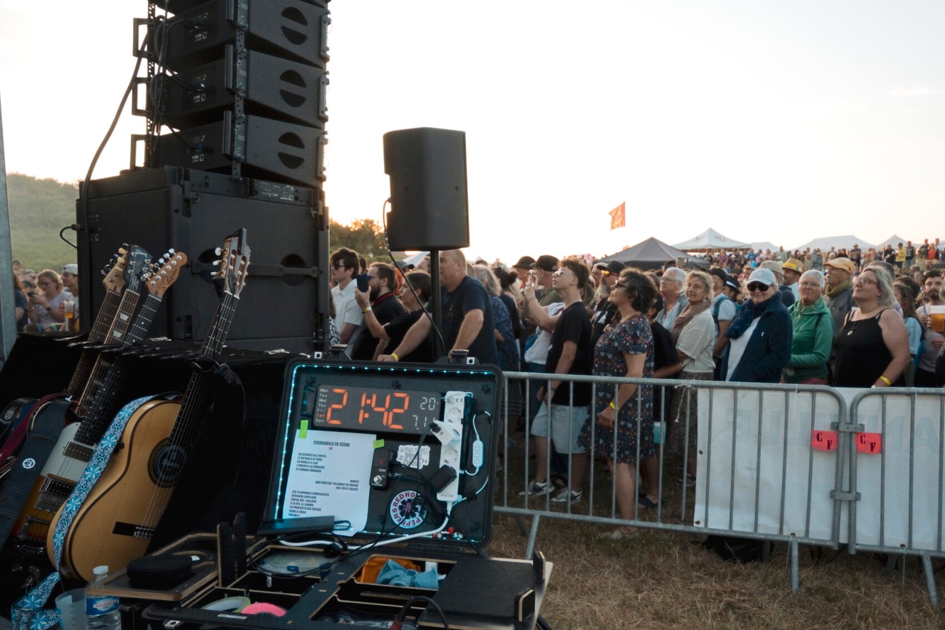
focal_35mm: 27
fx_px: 709
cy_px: 333
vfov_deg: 47.9
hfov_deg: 67.3
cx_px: 510
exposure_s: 1/250
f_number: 6.3
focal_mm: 24
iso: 200
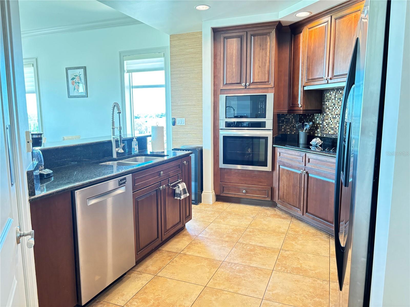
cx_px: 205
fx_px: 308
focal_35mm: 26
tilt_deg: -8.1
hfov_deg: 67.3
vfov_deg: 53.1
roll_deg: +1.0
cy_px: 154
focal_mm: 5.96
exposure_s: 1/60
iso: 500
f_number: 1.6
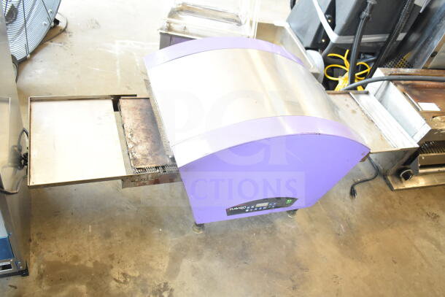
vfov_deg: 43.6
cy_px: 148
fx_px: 371
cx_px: 222
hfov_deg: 61.9
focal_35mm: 30
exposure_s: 1/60
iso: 1600
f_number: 4.5
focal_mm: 20
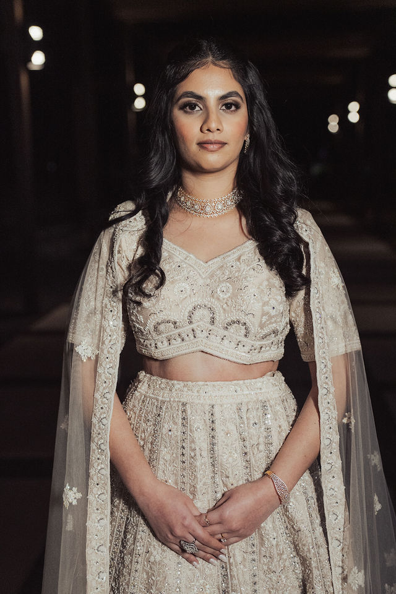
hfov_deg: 26.5
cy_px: 297
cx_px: 198
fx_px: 841
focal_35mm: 51
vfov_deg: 38.9
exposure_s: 1/250
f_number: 2.8
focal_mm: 51
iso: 2000
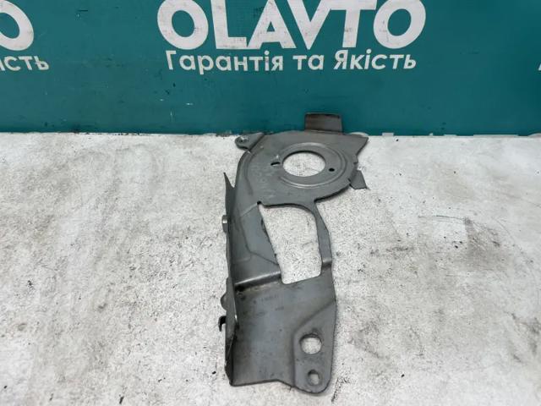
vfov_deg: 53.1
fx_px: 406
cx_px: 270
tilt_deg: -45.0
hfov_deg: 67.3
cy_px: 203
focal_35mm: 26
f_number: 1.6
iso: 80
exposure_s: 1/100
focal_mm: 4.2
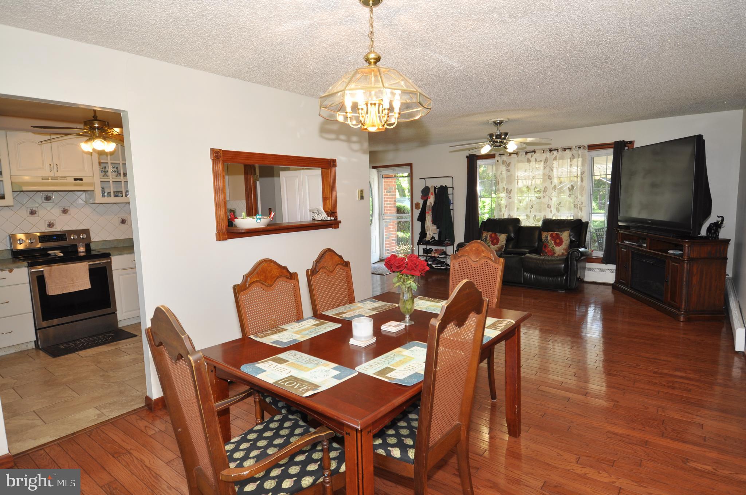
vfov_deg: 63.1
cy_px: 248
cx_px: 373
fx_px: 404
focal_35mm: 20
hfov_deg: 85.5
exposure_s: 1/60
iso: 250
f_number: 4
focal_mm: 13
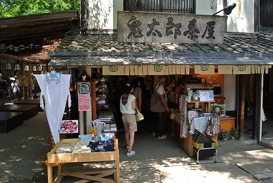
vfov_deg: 48.1
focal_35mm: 27
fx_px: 205
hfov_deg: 67.3
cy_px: 92
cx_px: 136
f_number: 8
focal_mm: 10
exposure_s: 1/80
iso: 200
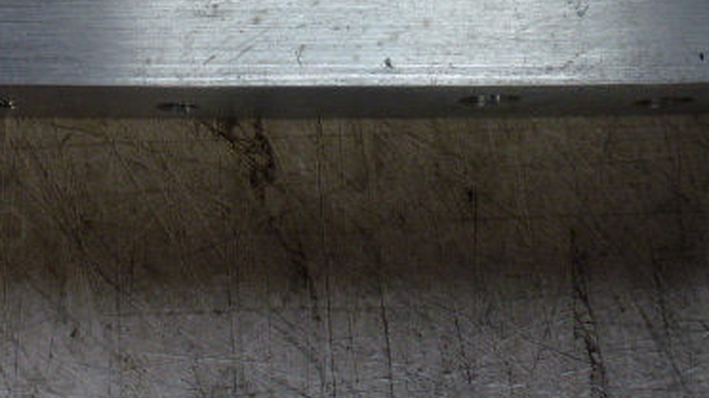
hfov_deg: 45.3
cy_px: -44
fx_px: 846
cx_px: 286
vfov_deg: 24.6
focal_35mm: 45
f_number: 3.3
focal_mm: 4.3
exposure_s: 1/60
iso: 160
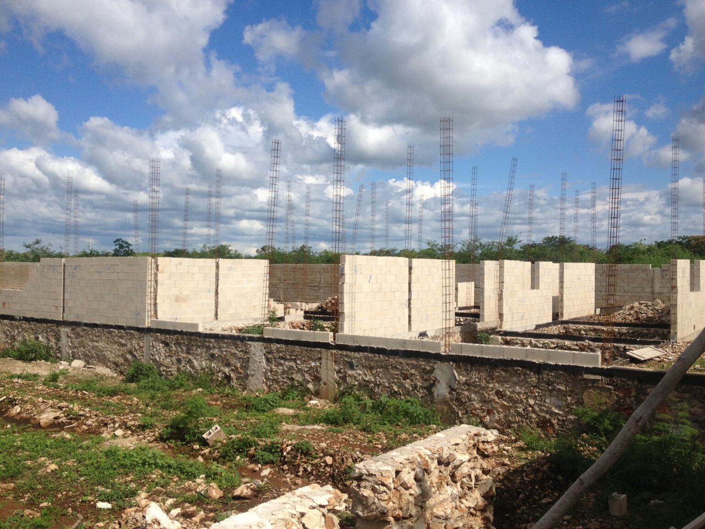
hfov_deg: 52.6
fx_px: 713
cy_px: 264
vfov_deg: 40.7
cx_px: 352
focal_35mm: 35
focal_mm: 4.28
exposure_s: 1/2762
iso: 50
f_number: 2.4
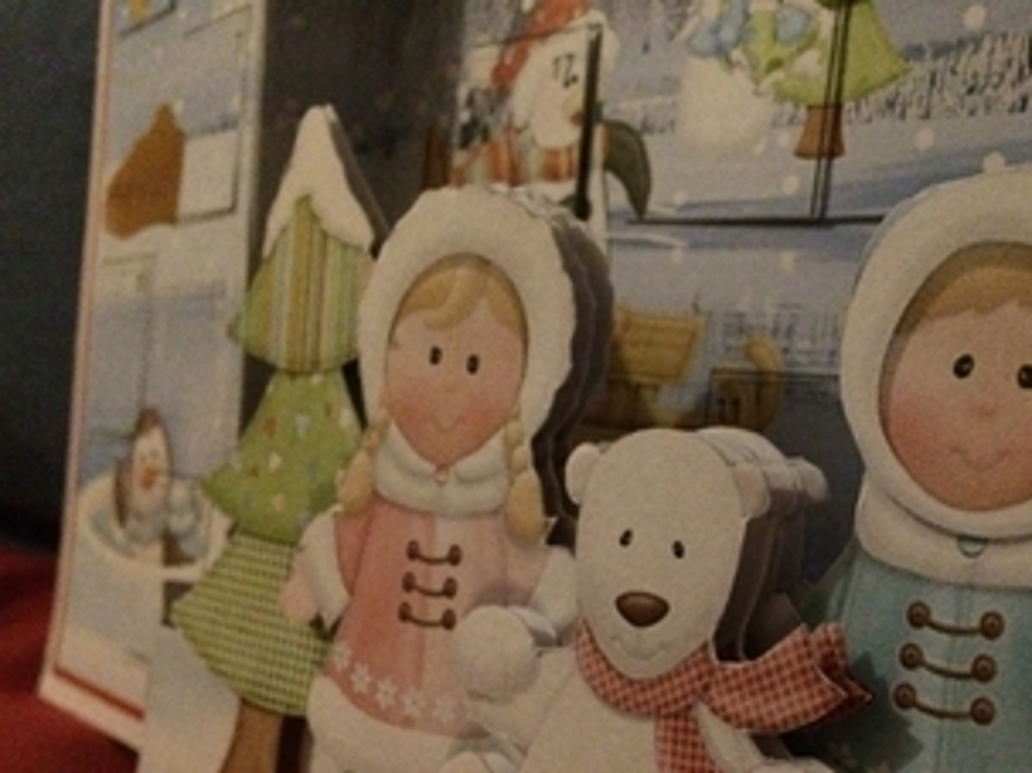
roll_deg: +2.1
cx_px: 742
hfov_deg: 42.8
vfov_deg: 33.1
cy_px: 553
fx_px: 1281
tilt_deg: -11.5
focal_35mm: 43
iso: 1000
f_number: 2.2
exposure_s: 1/17
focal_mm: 4.15
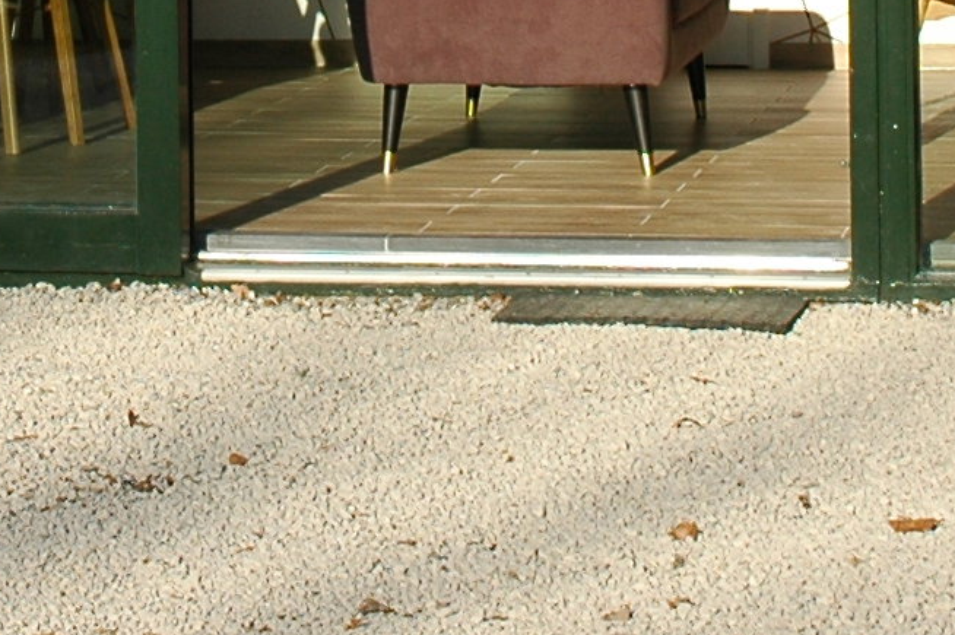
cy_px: -671
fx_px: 4938
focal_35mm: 186
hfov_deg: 11.0
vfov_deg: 7.1
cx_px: 282
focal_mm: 27
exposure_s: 1/200
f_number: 10
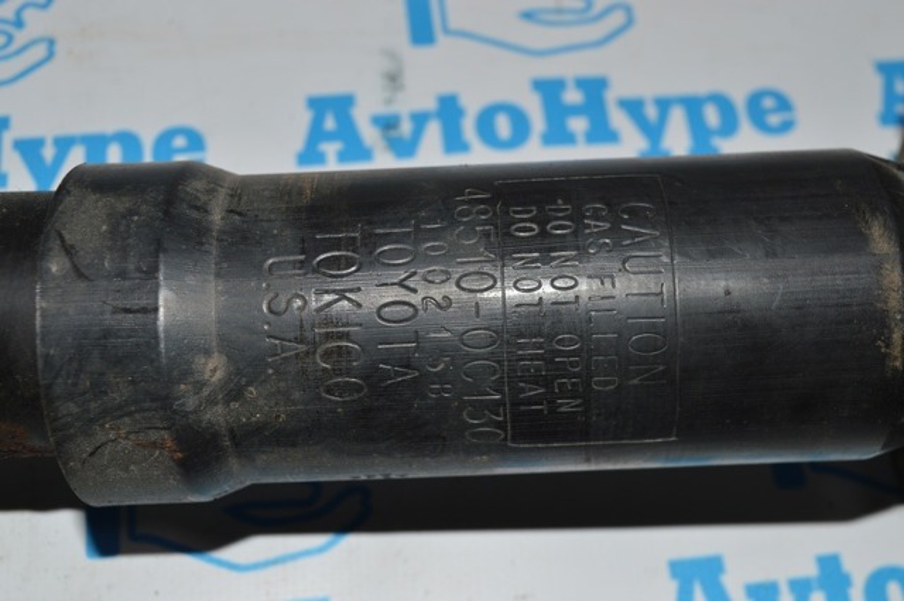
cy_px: 300
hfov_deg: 38.9
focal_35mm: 51
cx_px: 452
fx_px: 1279
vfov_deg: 26.4
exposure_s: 1/60
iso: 100
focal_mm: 34
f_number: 8
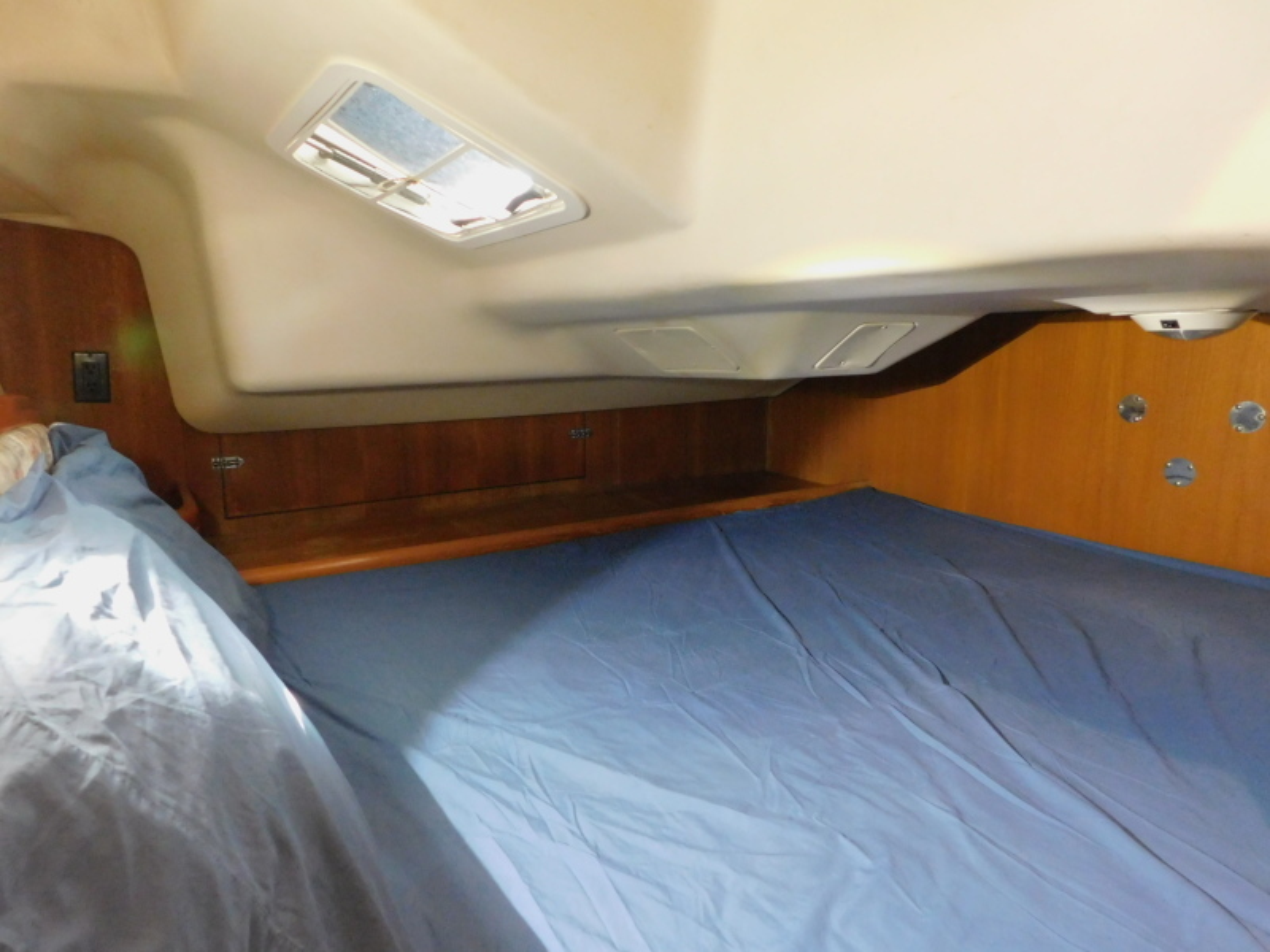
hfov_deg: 73.9
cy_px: 476
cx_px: 635
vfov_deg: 58.9
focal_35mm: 23
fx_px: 844
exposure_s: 1/8
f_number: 3
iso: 800
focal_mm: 4
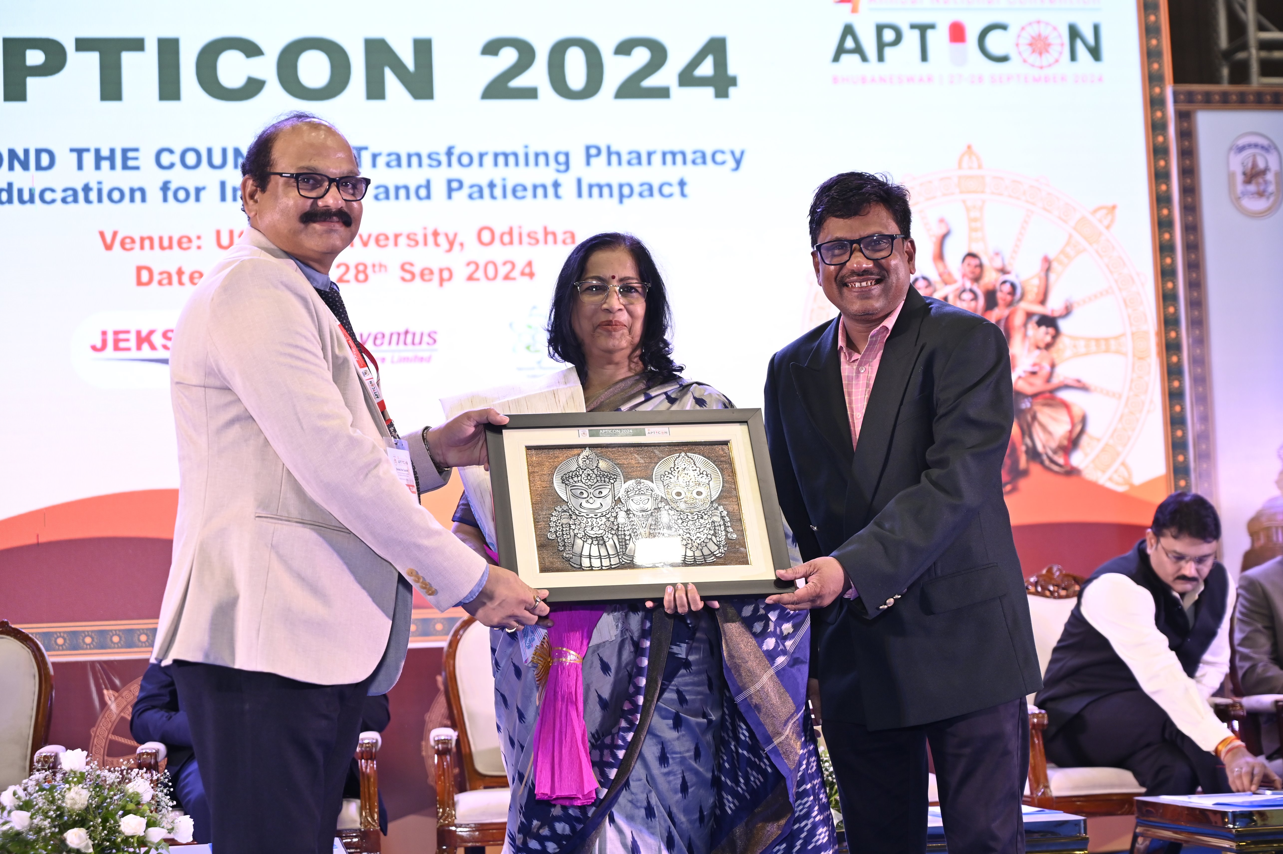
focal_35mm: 67
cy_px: 427
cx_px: 642
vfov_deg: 20.3
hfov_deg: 30.1
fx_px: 2386
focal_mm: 67
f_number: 4
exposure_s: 1/160
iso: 1000
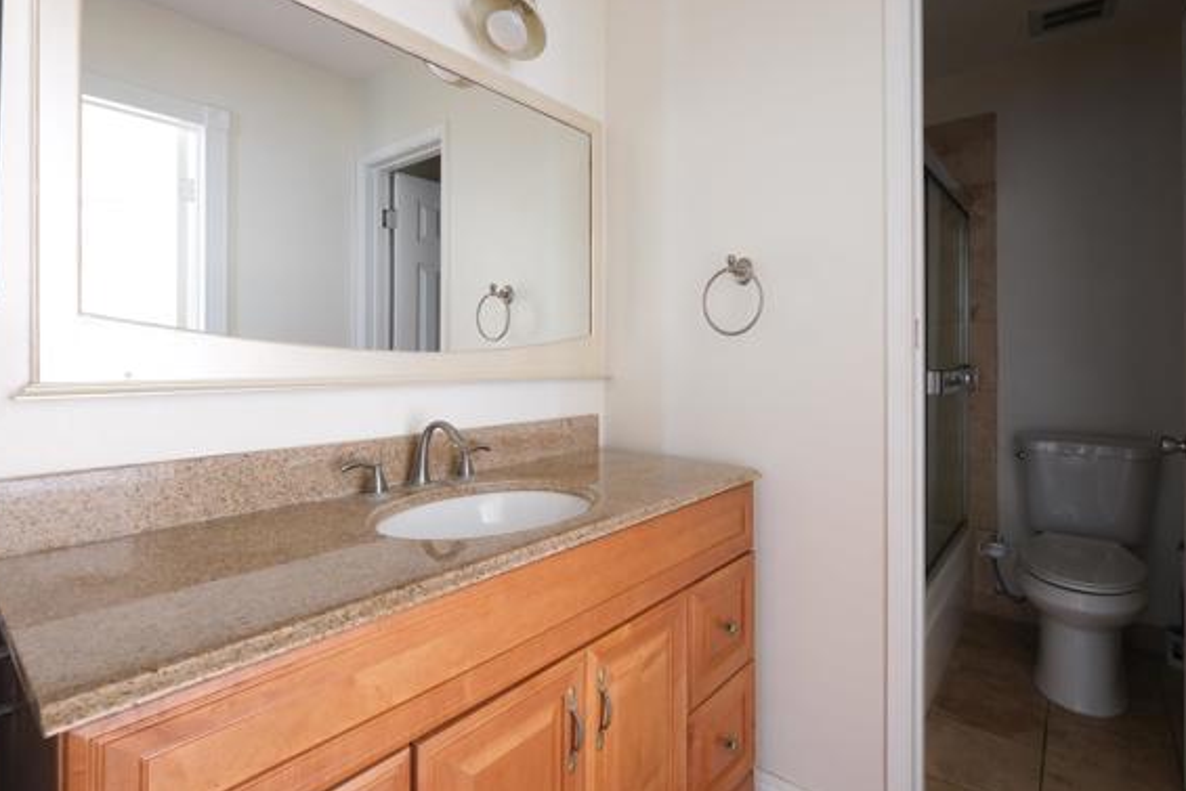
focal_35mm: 17
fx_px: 560
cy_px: 358
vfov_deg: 70.3
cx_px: 644
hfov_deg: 93.0
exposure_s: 1/4
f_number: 8
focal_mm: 10
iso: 400
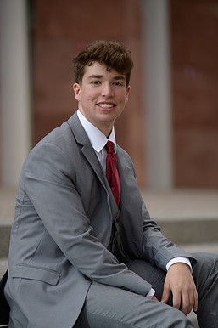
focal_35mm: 175
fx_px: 1591
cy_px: 190
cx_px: 122
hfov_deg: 7.8
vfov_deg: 11.7
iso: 250
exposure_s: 1/640
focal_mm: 150
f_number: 2.8
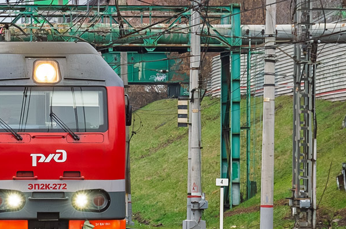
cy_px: 114
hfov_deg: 6.8
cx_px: 10
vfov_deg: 4.5
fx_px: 2887
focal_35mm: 301
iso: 400
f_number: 5.3
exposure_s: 1/320
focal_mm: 80
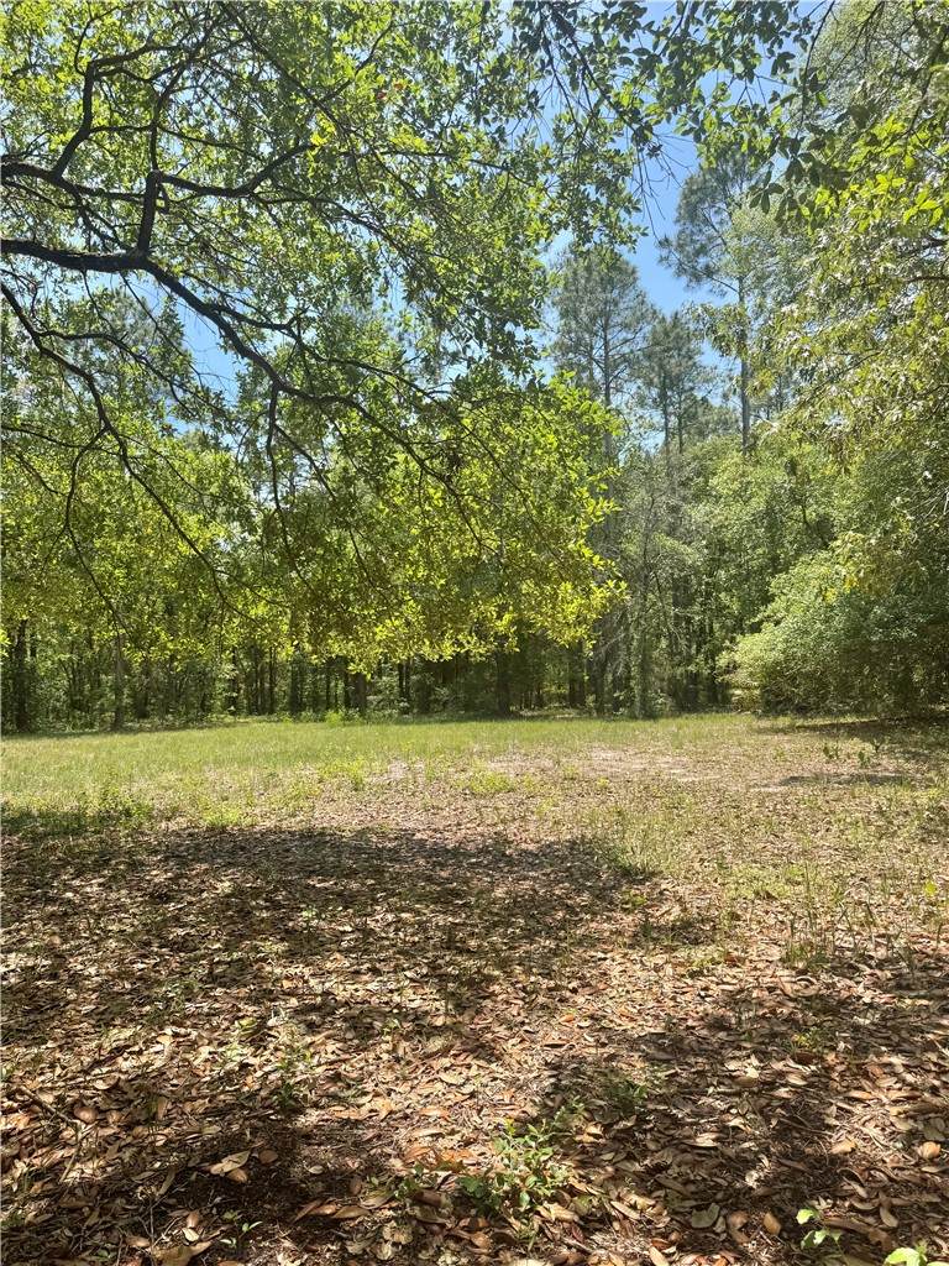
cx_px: 474
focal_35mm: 24
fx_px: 877
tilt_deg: +1.3
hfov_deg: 56.8
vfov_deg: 71.6
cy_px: 633
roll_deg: +1.0
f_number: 1.78
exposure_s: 1/1923
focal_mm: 6.76
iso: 80
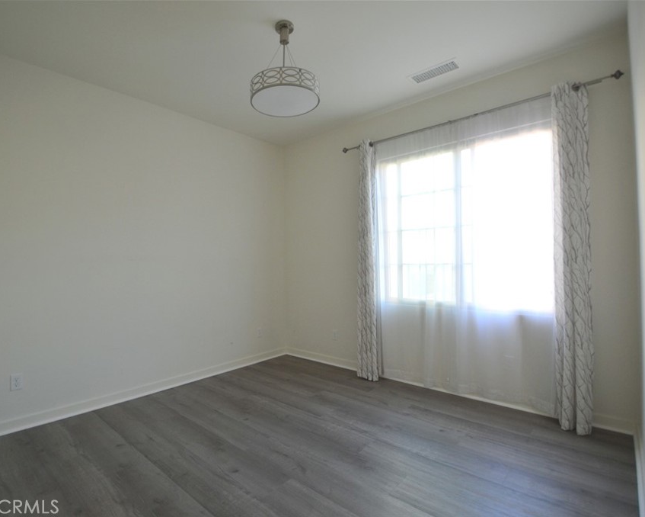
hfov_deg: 89.4
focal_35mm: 17
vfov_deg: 77.0
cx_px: 296
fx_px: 325
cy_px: 258
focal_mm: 10
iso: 400
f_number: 3.5
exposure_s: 1/60
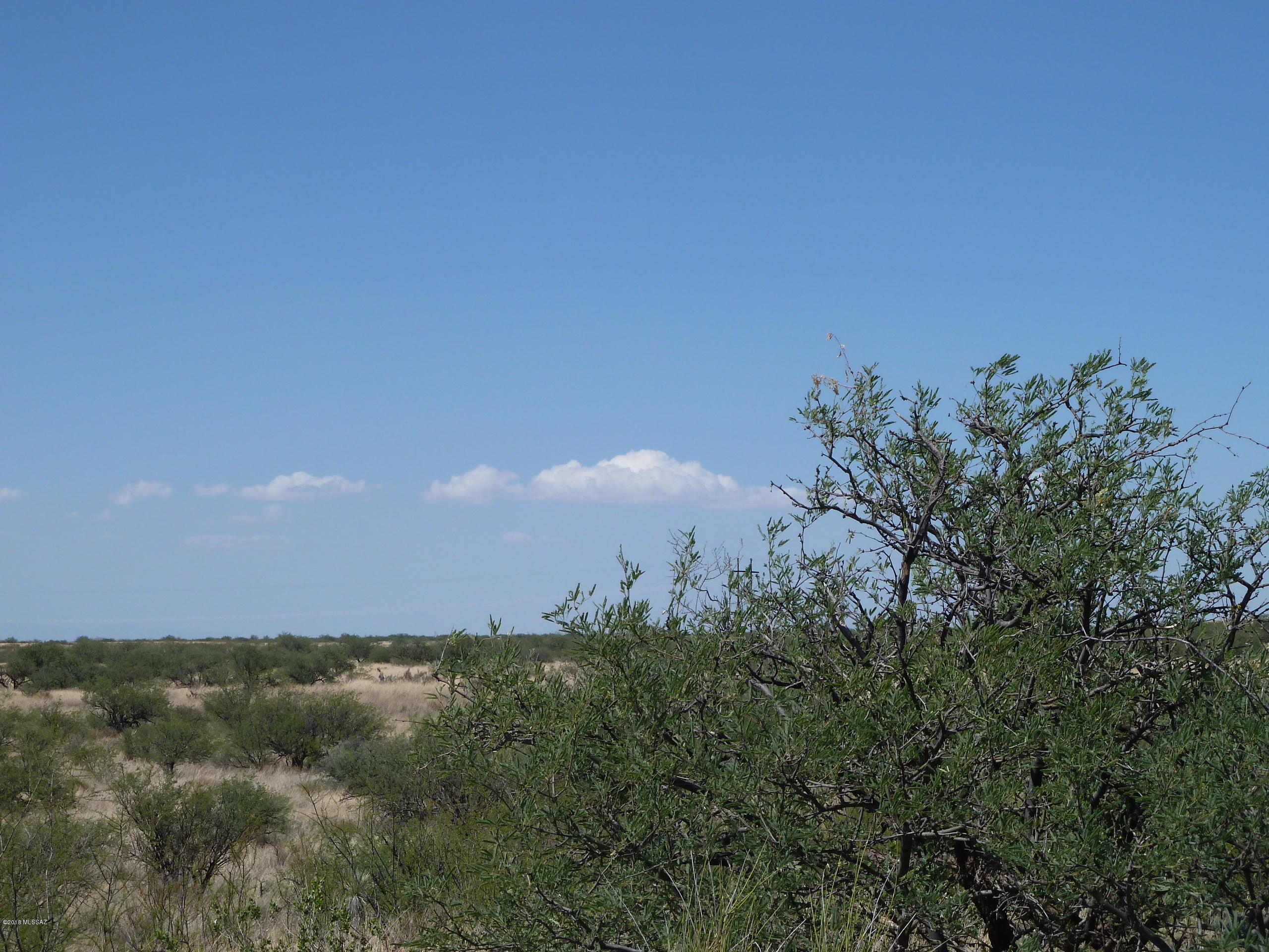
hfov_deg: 21.8
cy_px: 476
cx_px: 634
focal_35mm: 90
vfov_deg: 16.4
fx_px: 3299
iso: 80
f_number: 5.6
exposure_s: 1/640
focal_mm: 14.7
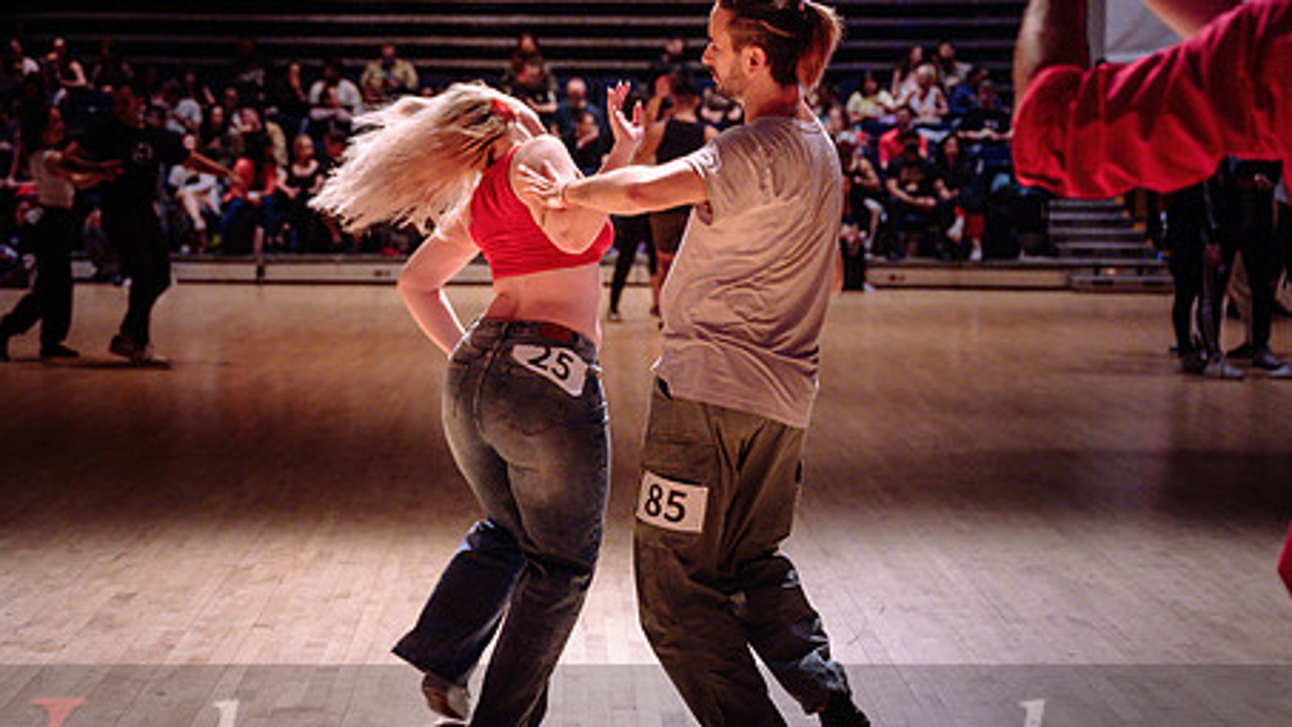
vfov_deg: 17.7
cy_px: 313
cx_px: 512
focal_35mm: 68
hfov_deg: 30.9
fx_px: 2330
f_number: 2.8
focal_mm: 46
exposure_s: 1/200
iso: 1600
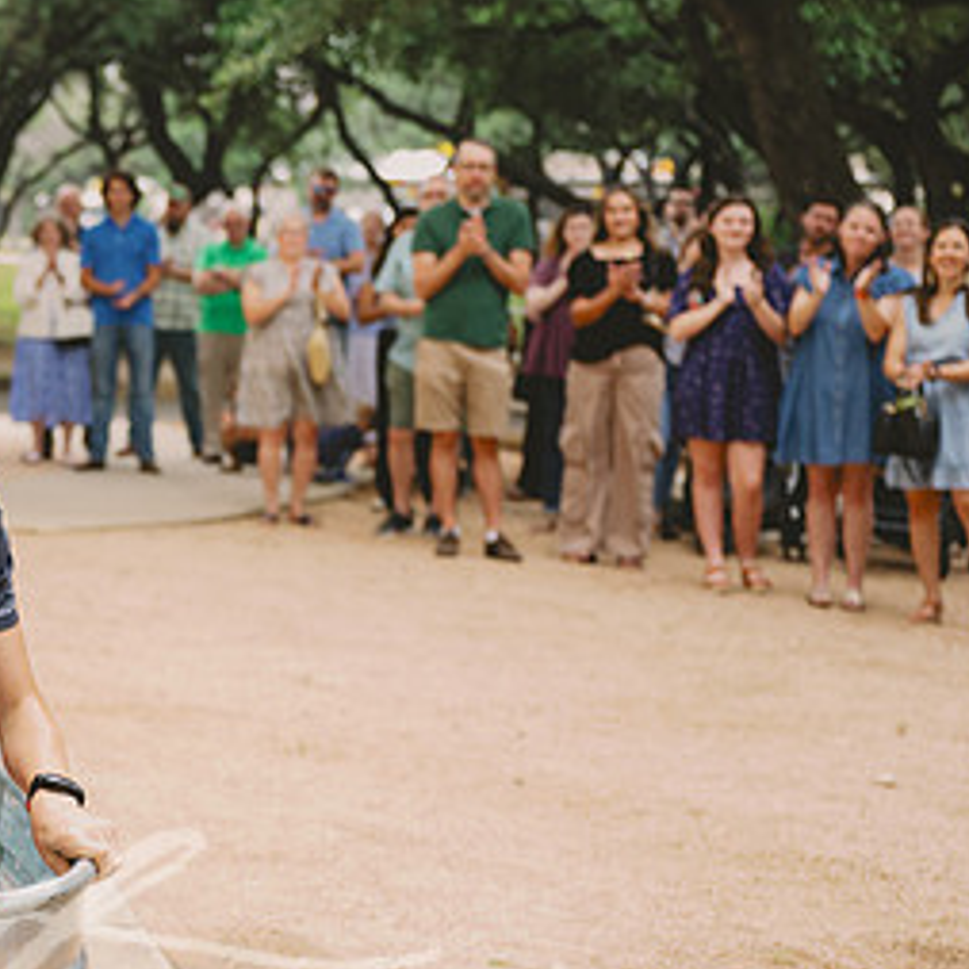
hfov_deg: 18.8
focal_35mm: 88
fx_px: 2787
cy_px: 664
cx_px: -157
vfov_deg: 19.6
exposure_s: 1/640
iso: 250
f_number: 2.8
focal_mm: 39
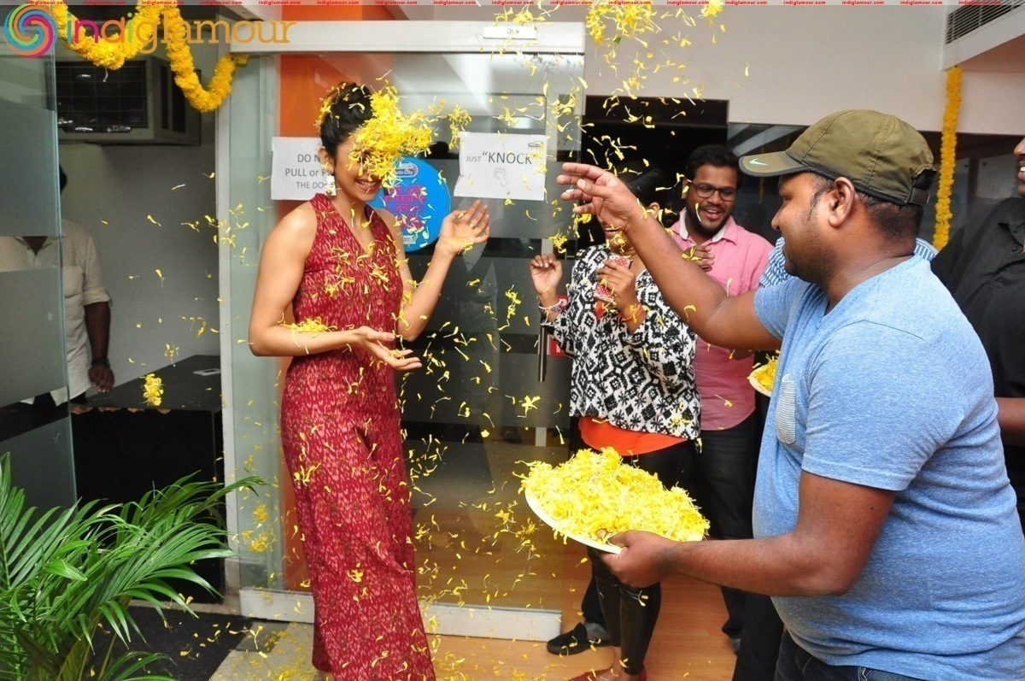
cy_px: 340
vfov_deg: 47.8
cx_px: 512
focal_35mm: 27
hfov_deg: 67.4
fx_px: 768
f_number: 8
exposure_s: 1/125
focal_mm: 18
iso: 1250
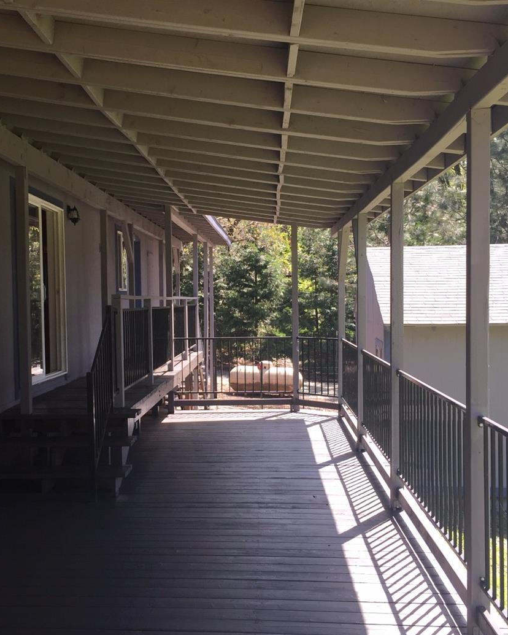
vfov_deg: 44.7
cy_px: 344
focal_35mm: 41
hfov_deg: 36.3
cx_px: 192
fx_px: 771
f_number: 2.2
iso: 32
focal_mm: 4.15
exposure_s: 1/286
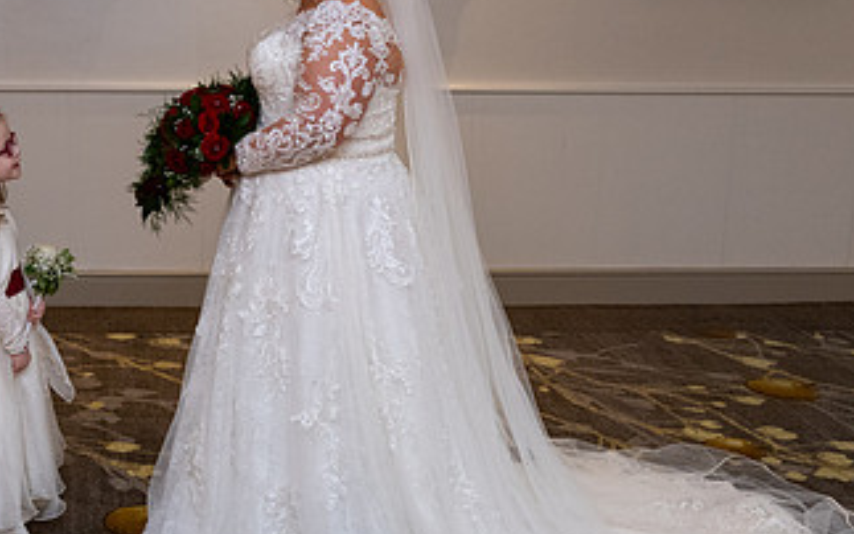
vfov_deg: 21.6
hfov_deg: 32.9
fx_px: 1397
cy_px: 185
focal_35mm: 60
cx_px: 156
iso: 1000
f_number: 5
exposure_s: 1/160
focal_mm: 31
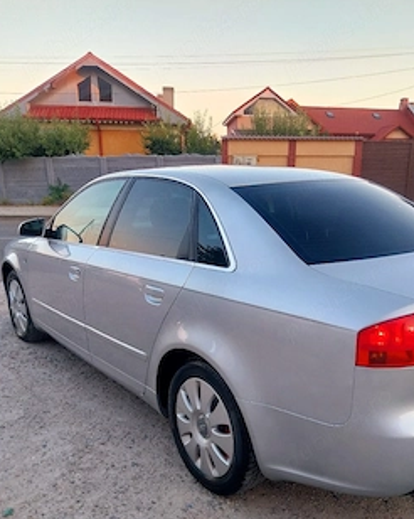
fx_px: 506
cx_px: 241
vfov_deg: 53.8
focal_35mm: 33
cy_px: 318
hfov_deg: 44.4
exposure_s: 1/50
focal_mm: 4
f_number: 1.8
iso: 32
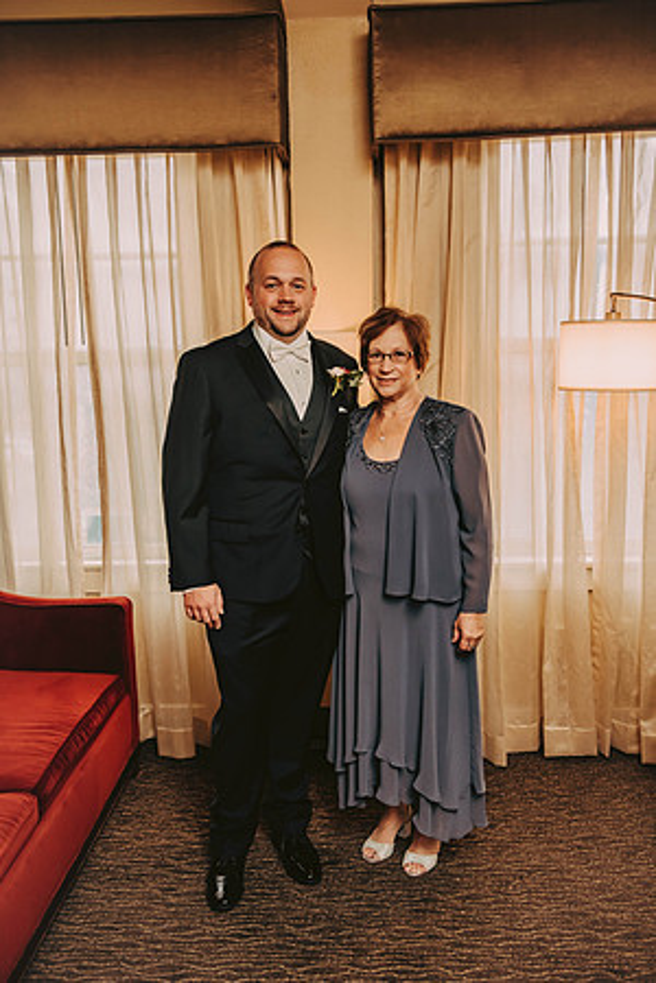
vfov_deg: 55.8
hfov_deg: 38.9
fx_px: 929
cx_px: 328
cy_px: 492
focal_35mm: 34
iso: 800
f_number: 3.5
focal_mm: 34
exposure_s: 1/250
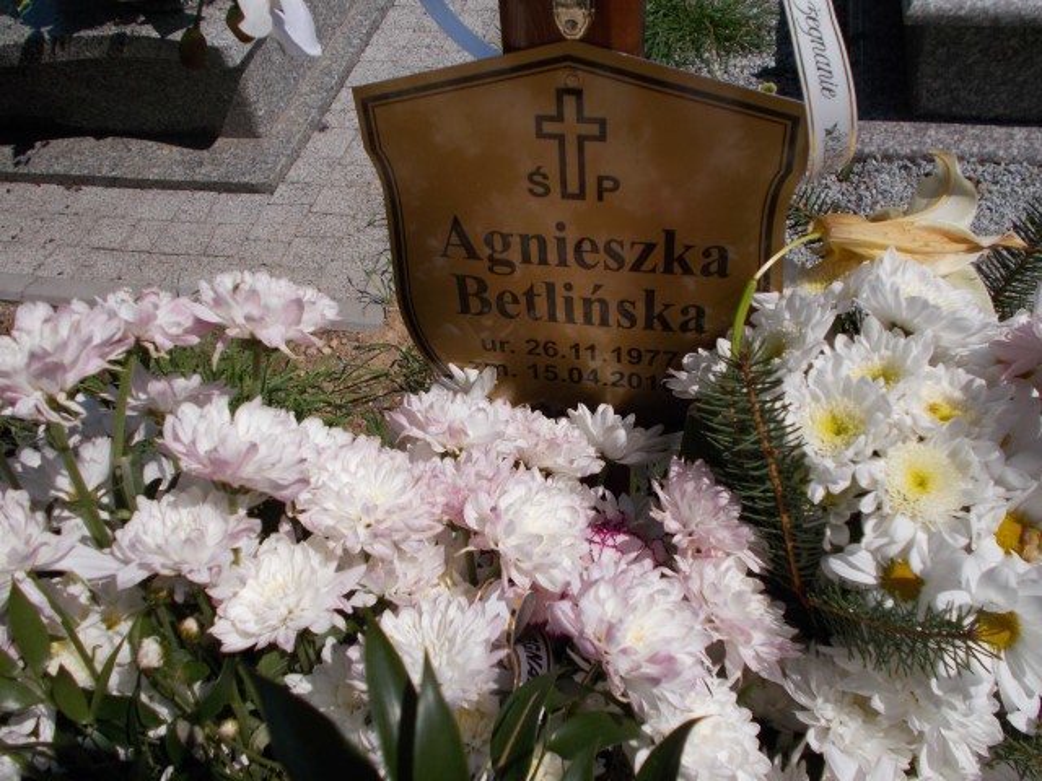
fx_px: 1023
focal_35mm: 34
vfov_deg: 41.8
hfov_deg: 54.0
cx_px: 521
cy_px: 390
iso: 80
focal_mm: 6
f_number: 9.2
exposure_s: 1/400
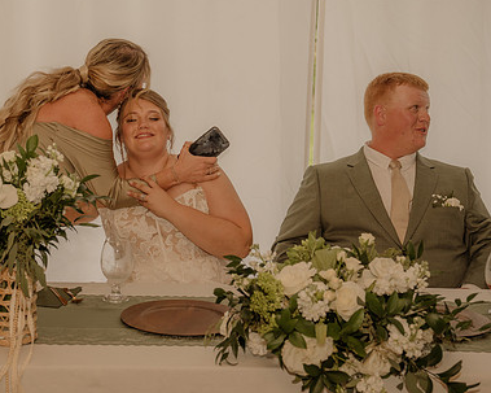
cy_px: 183
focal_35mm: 75
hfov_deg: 25.2
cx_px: 159
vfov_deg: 20.4
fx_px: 1090
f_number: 4
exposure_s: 1/200
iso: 500
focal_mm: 49
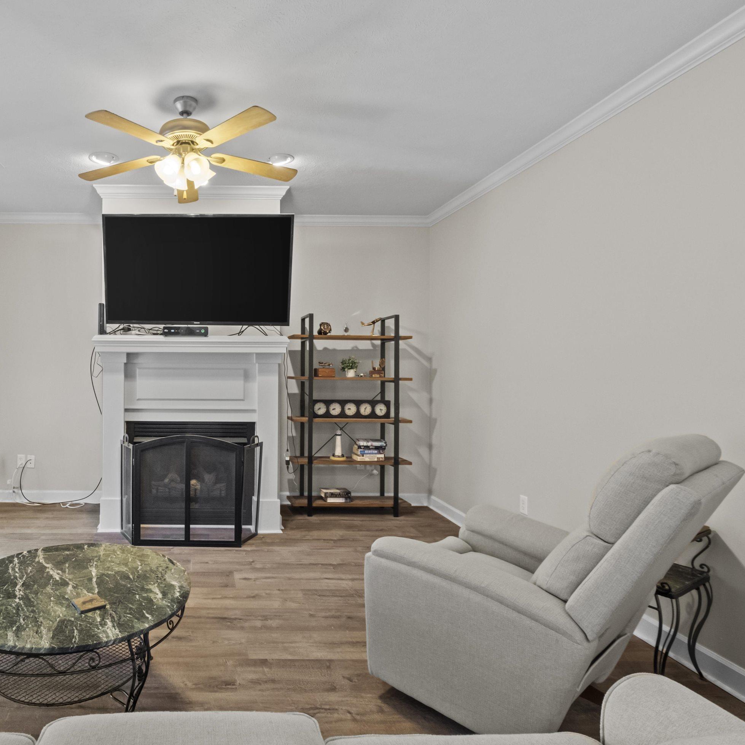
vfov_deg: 74.8
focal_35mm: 20
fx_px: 487
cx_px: 207
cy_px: 369
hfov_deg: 70.9
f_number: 7.1
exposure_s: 1/2
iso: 800
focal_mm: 10
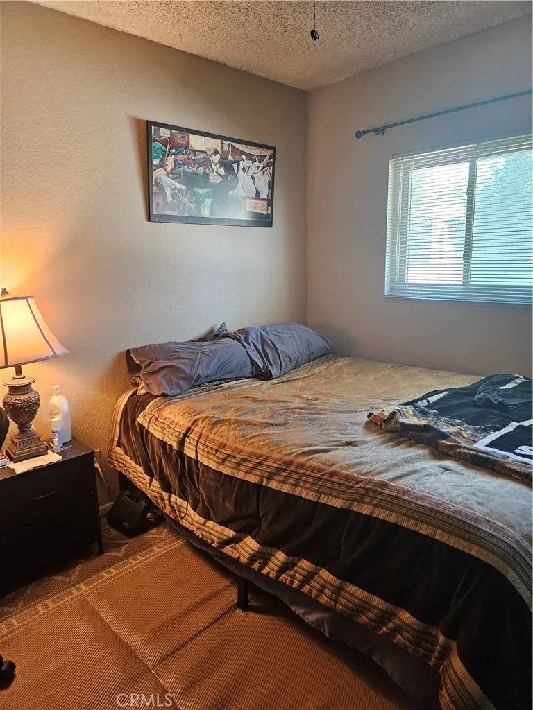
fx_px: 472
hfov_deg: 58.9
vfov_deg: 73.9
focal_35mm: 23
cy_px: 355
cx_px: 266
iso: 400
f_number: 1.8
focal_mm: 5.4
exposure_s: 1/120
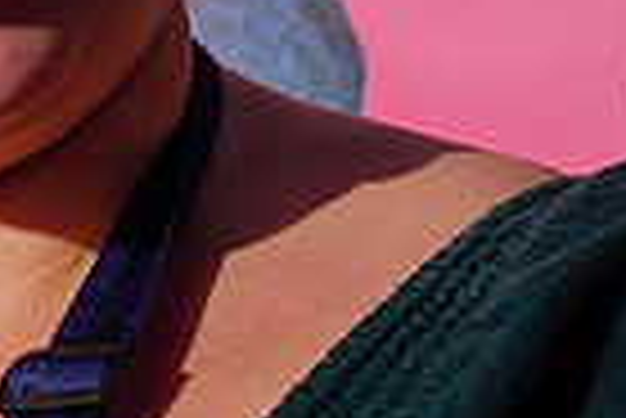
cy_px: 16
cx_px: -576
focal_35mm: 169
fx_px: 2942
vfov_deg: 8.1
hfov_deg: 11.1
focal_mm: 19
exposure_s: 1/5000
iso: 200
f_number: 4
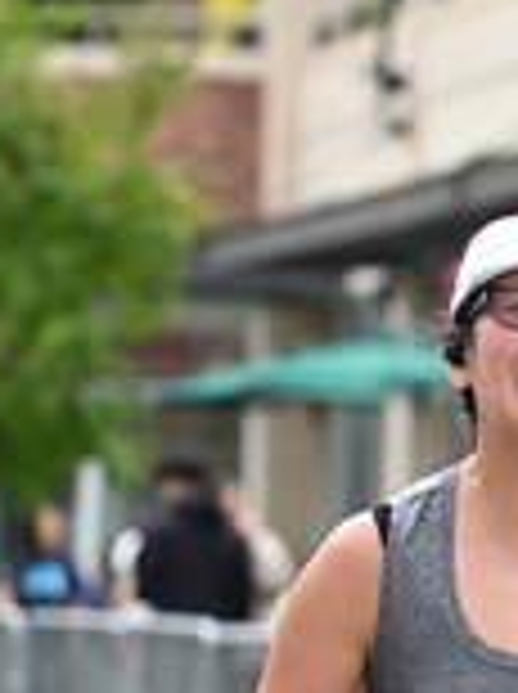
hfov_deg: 5.2
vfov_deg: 7.0
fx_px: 5642
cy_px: 504
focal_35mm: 282
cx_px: 628
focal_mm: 82
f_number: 2.8
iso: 640
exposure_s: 1/2000
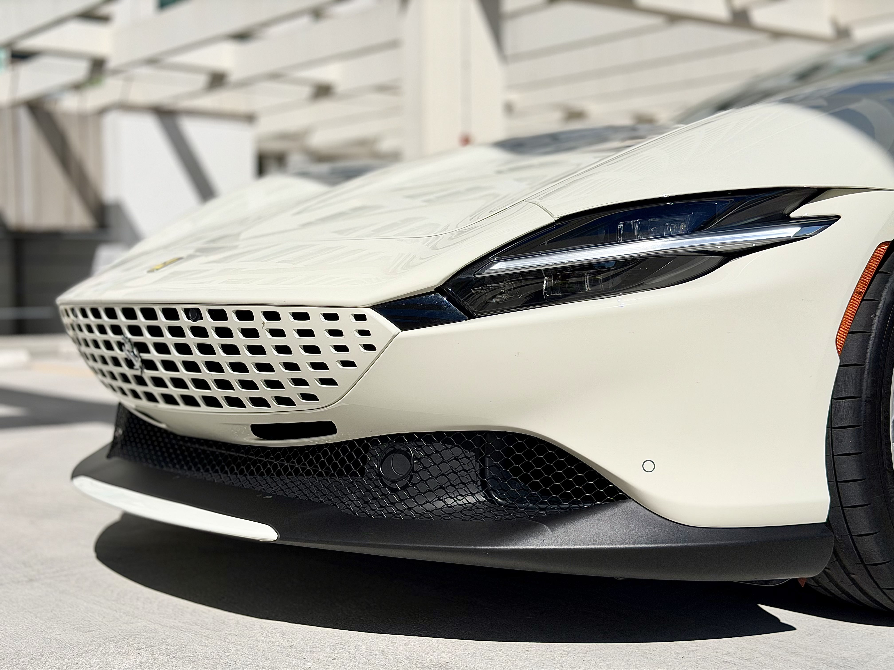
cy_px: 335
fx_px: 1240
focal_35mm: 48
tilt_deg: -2.8
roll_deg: +0.9
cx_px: 447
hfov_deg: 39.7
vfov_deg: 30.3
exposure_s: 1/13333
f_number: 1.78
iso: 64
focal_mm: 6.76
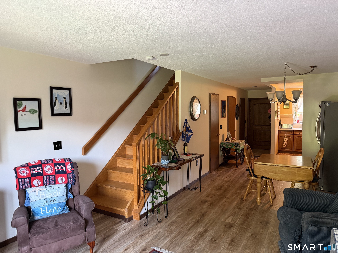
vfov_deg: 56.8
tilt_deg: -4.3
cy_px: 126
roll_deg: +1.2
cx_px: 169
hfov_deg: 71.6
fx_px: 234
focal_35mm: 24
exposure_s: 1/60
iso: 320
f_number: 1.78
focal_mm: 6.76
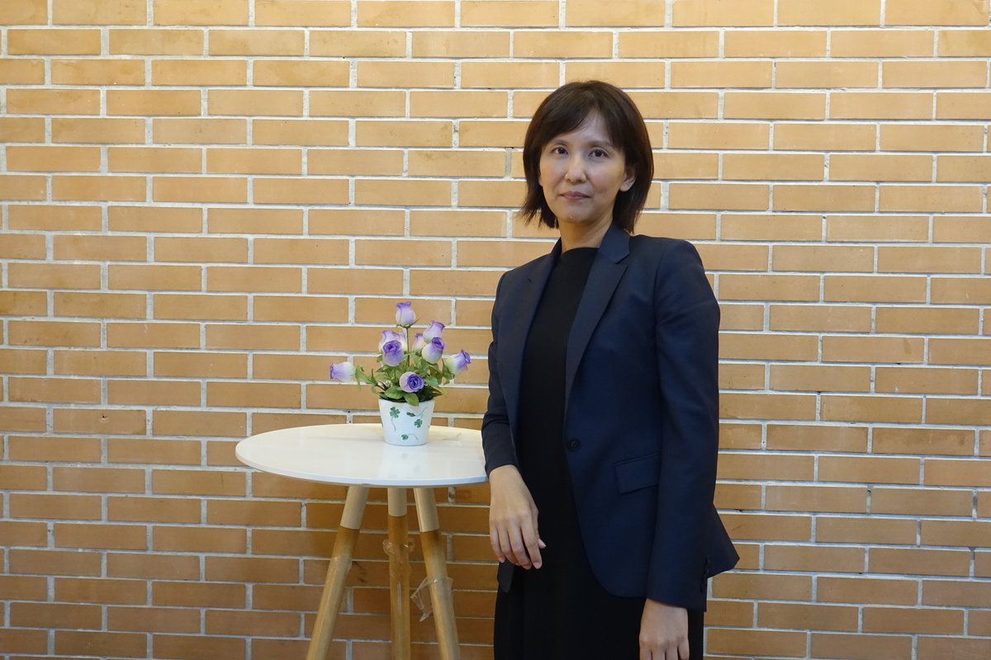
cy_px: 330
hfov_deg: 49.6
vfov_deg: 34.2
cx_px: 496
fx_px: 1073
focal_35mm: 39
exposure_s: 1/40
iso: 2000
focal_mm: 14.3
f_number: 2.8
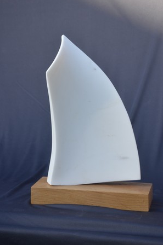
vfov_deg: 19.3
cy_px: 116
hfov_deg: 12.9
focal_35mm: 106
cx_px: 78
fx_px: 723
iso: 320
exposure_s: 1/250
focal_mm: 66
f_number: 8
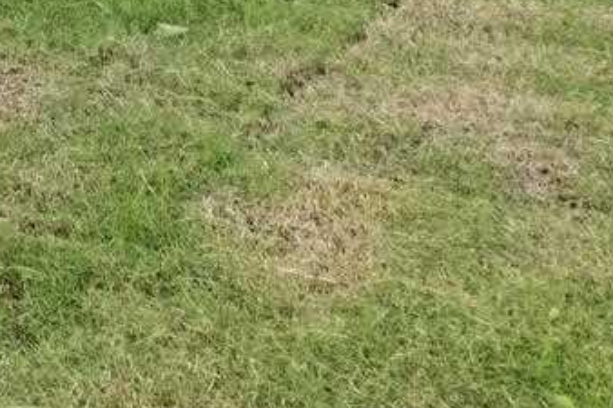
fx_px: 1889
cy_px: -472
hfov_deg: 13.3
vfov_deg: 10.9
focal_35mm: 111
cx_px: -883
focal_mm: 10
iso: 400
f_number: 7.1
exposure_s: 1/40
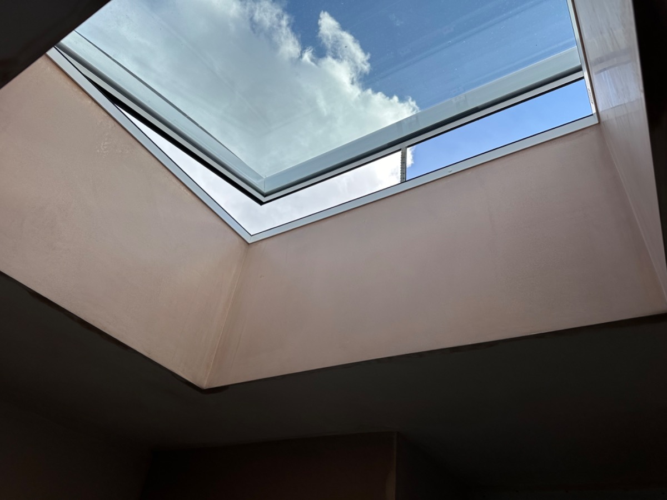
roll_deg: -7.3
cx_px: 334
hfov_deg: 71.6
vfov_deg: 56.8
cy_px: 250
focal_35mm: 24
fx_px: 462
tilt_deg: +38.3
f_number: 1.78
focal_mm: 6.86
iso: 80
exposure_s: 1/2252
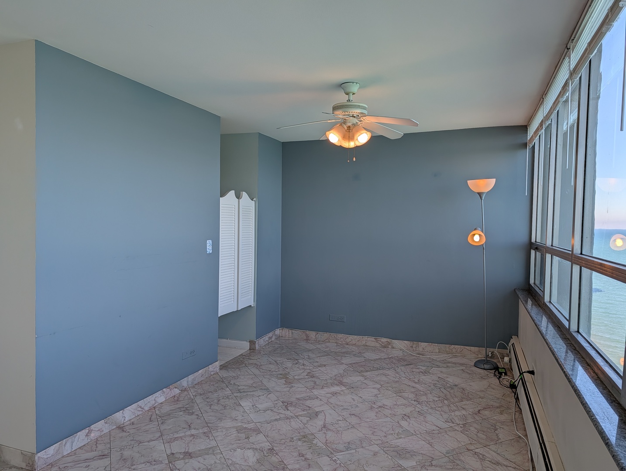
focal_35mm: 24
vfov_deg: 56.9
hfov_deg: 71.5
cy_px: 236
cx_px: 313
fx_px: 435
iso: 19
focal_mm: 6.9
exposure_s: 1/451
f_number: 1.68
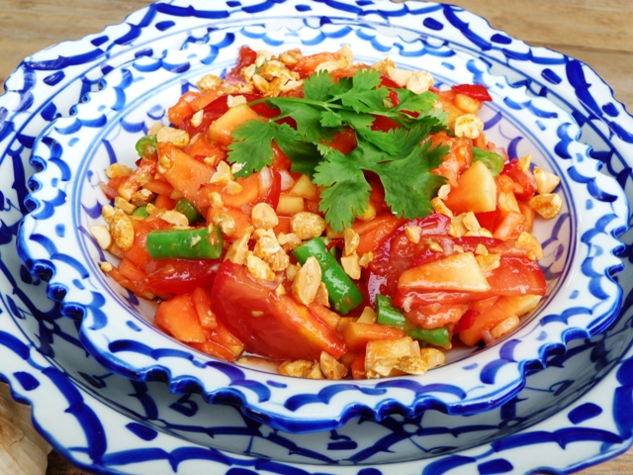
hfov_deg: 43.9
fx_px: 786
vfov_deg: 33.6
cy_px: 238
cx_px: 316
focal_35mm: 43
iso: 125
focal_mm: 7.1
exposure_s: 1/30
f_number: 4
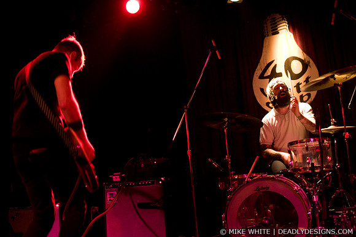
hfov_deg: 43.7
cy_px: 118
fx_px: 444
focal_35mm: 45
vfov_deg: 29.8
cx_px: 178
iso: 1000
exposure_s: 1/100
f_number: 1.4
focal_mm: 30
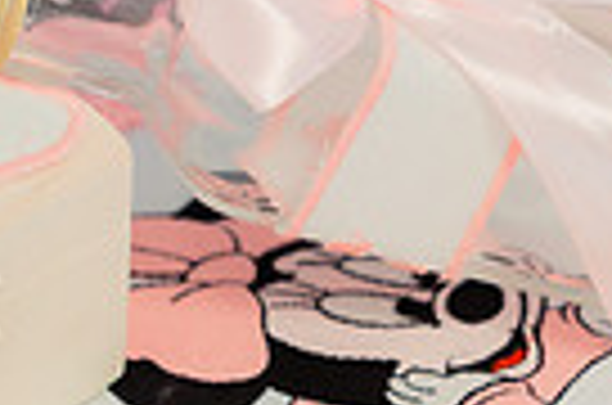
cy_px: 423
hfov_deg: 5.7
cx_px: 580
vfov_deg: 3.8
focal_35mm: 363
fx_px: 6157
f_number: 3.5
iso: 800
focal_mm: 85
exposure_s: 1/250
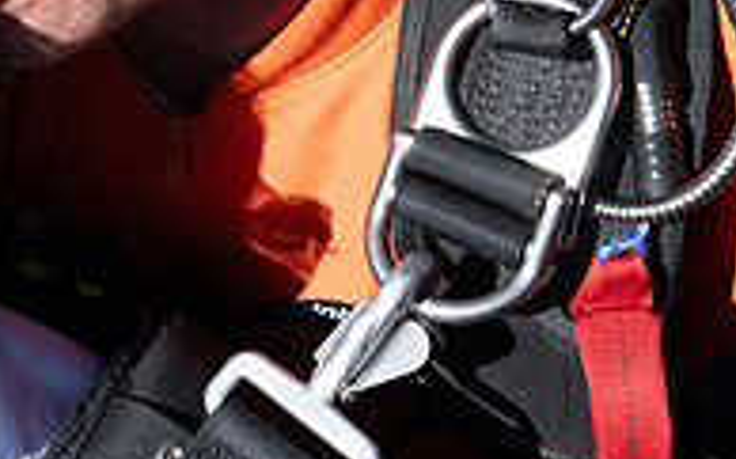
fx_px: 1463
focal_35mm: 73
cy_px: 180
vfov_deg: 17.8
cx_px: -8
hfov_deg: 26.6
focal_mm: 24
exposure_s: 1/2000
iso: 800
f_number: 8
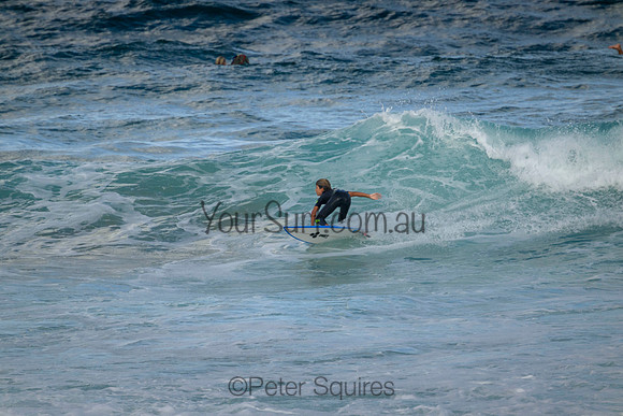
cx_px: 312
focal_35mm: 800
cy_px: 208
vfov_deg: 1.7
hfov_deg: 2.6
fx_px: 13847
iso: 1000
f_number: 11
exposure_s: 1/1600
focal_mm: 800
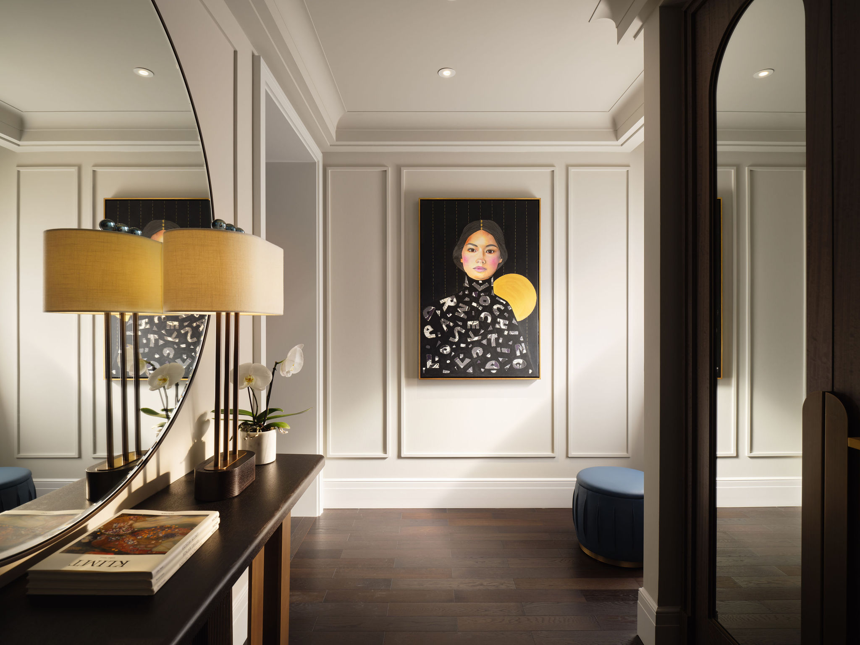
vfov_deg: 71.6
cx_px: 430
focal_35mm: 18
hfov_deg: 87.8
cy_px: 322
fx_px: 447
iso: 125
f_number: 11
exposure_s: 4
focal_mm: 23
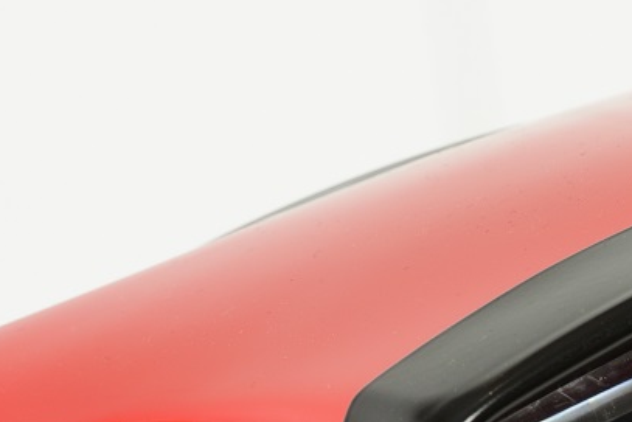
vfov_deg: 1.8
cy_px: 516
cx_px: 887
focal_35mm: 786
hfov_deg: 2.6
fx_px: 13808
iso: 200
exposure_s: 1/125
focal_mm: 200
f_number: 13
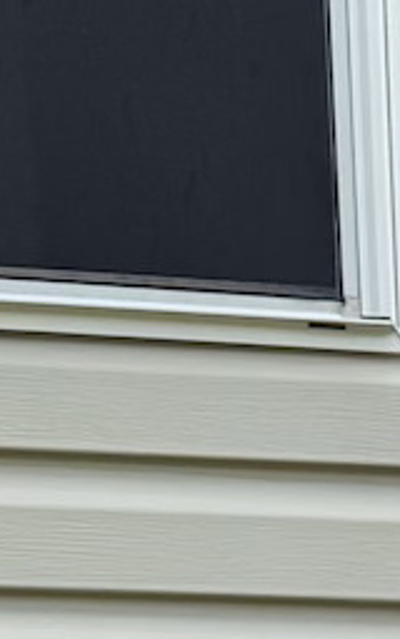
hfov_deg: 7.2
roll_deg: -1.1
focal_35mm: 159
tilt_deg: -10.8
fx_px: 2773
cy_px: 1435
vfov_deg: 11.4
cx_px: 1285
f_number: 1.78
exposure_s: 1/1653
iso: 80
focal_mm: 6.76
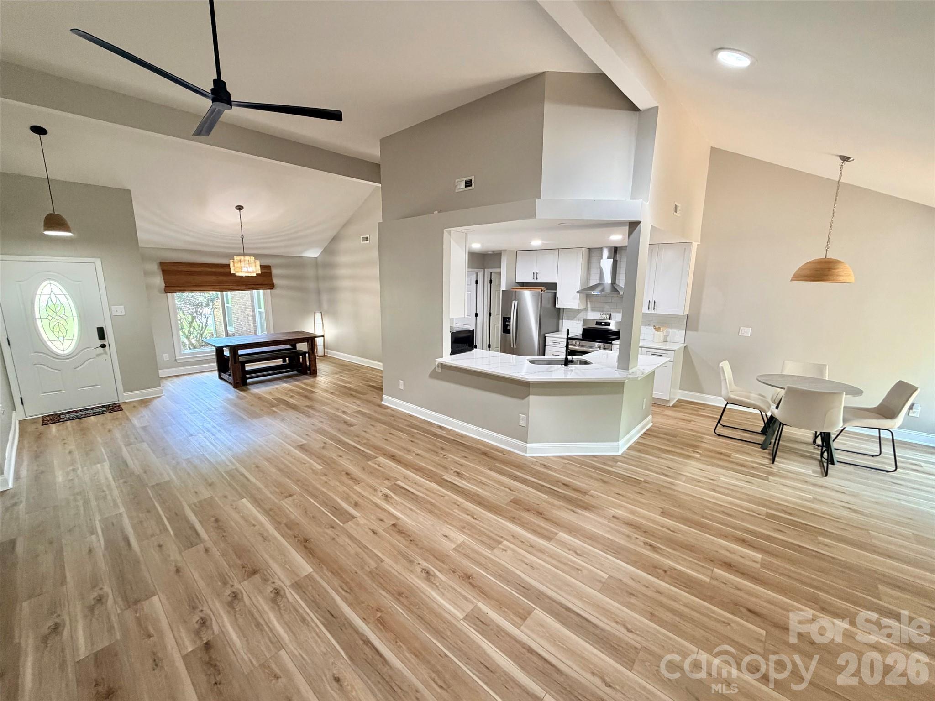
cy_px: 350
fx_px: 378
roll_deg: -0.3
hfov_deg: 102.1
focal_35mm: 14
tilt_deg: -10.9
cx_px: 468
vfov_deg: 85.7
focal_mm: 2.22
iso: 250
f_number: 2.2
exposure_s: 1/60
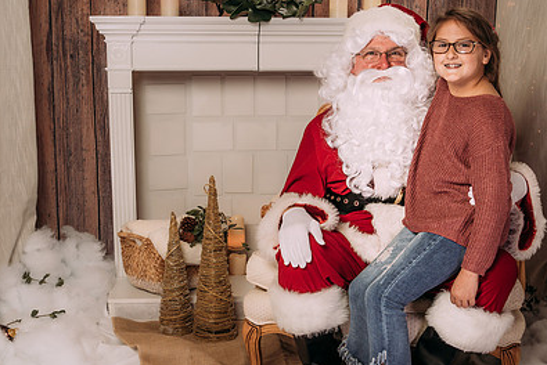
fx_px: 882
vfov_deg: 23.3
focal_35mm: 58
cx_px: 277
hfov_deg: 34.5
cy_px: 250
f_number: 5.6
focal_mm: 35
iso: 100
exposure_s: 1/100
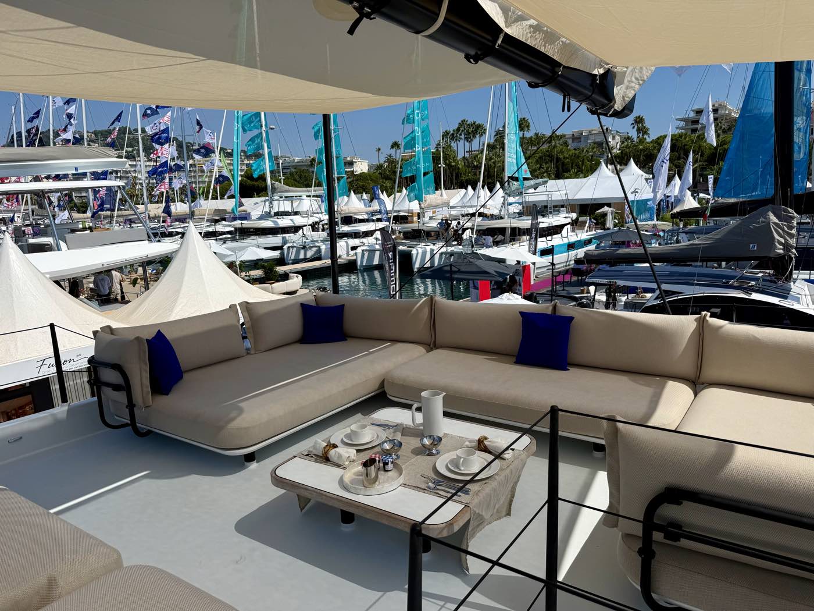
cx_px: 407
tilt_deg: -10.2
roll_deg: +3.2
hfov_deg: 71.6
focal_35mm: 24
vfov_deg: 56.8
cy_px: 306
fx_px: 564
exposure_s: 1/9091
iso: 80
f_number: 1.78
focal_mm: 6.76
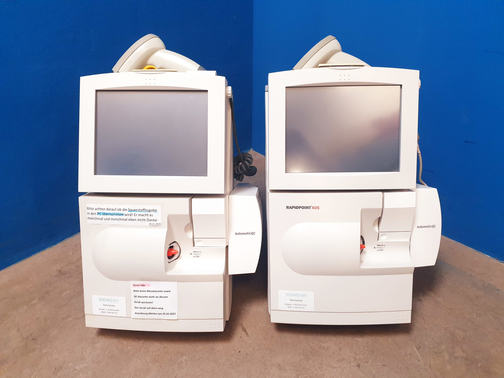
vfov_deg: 53.1
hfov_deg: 67.3
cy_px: 189
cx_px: 252
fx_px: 379
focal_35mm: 26
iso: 320
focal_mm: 4.3
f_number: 2.4
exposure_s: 1/50
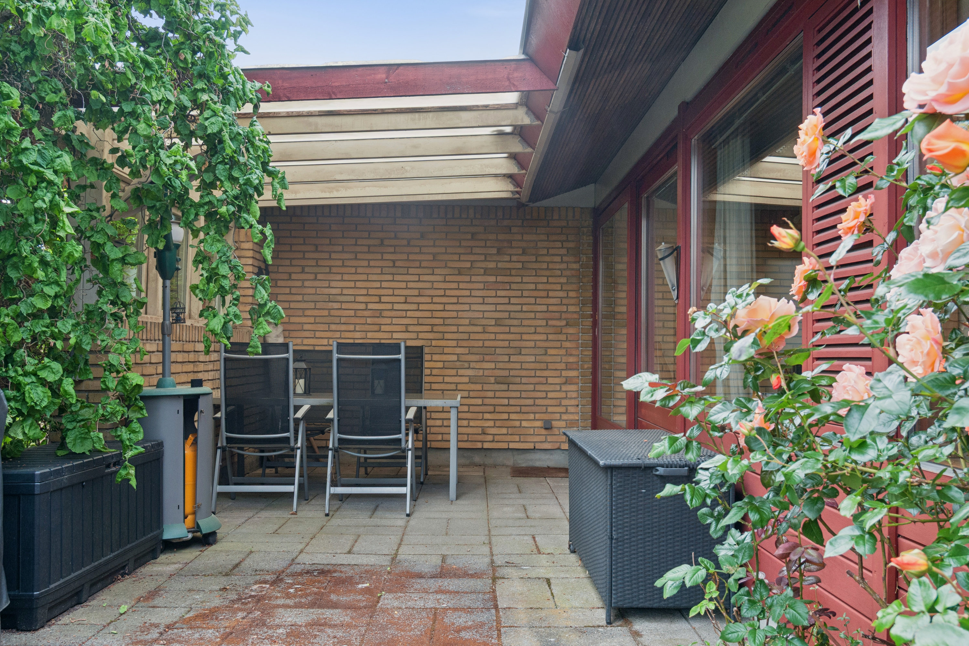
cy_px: 323
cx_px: 484
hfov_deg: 57.2
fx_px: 888
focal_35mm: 33
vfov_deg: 40.0
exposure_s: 1/40
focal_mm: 22
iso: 200
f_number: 10
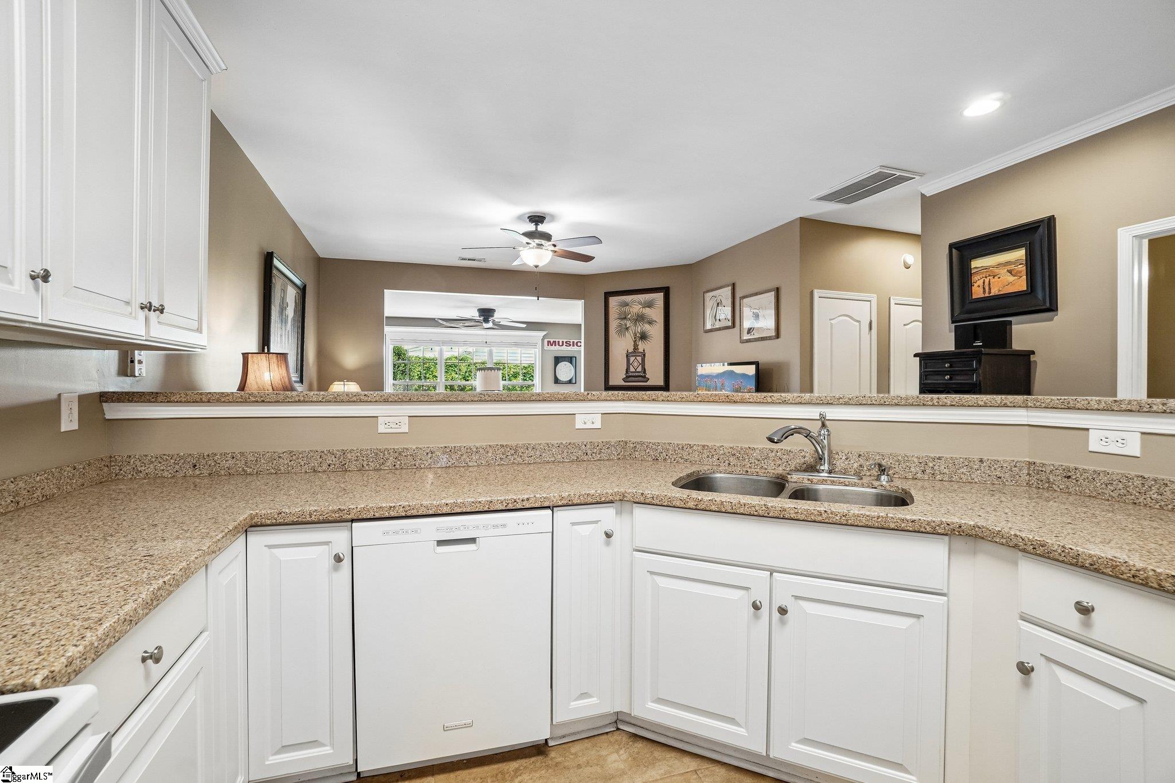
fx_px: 490
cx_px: 588
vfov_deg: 77.3
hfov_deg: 100.4
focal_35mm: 15
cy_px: 392
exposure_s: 1/10
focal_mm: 10
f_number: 8
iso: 400
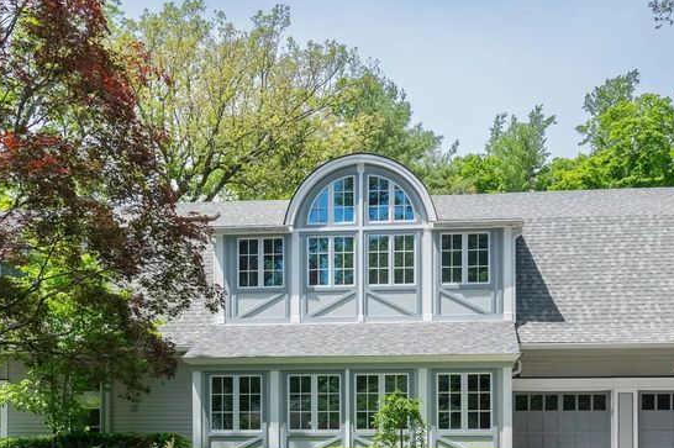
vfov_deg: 29.1
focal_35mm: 45
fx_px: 842
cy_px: 359
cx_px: 325
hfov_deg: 43.6
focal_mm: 24
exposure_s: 1/200
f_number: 7.1
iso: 100
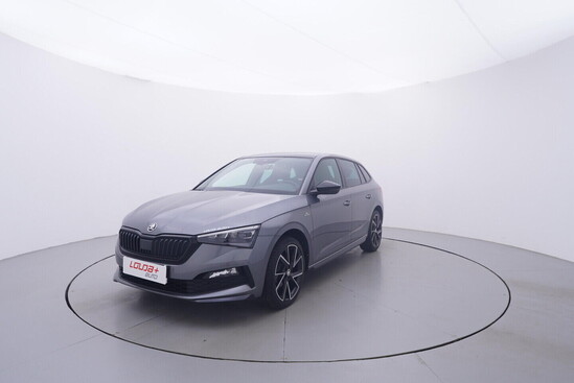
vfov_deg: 56.2
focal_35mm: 22
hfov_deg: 77.3
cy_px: 192
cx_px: 287
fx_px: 359
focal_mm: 15
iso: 200
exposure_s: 1/80
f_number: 5
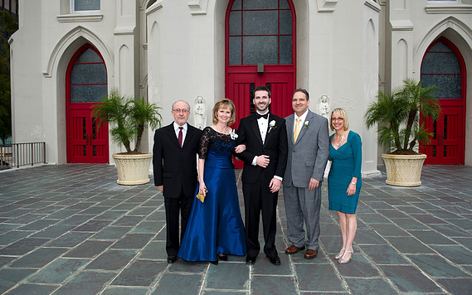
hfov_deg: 68.4
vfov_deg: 46.0
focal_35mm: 27
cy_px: 150
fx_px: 347
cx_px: 234
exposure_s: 1/125
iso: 200
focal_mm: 26
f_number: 4
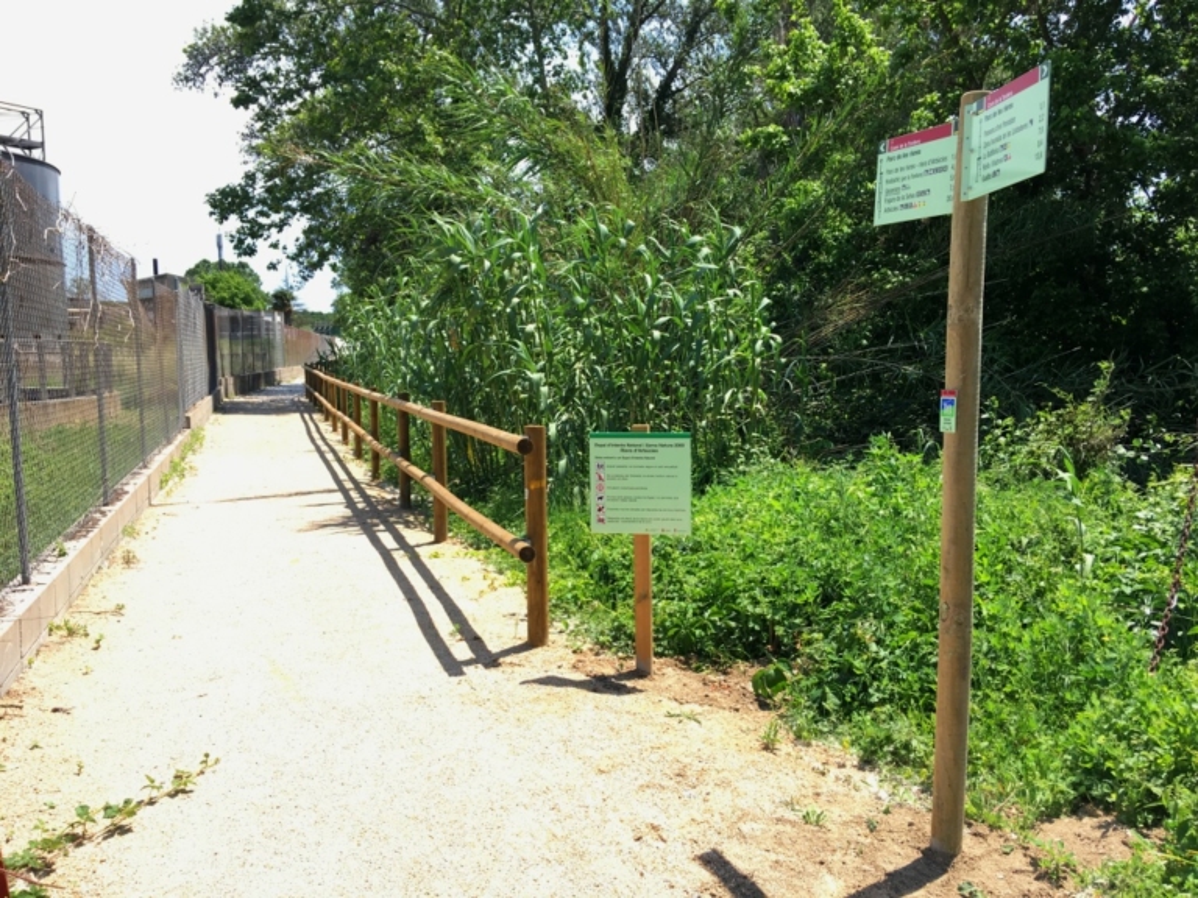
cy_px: 449
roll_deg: +0.5
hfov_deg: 61.7
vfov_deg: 48.2
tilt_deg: -7.2
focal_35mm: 29
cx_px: 599
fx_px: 1004
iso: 25
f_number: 2.2
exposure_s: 1/549
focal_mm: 4.15
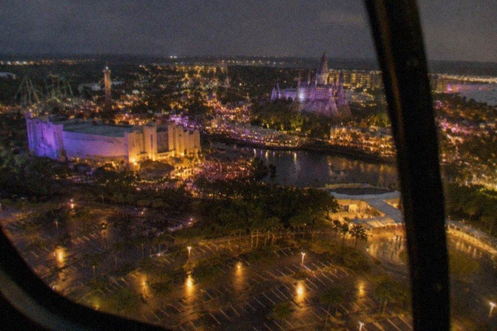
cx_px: 248
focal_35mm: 49
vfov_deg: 27.5
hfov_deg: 40.4
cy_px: 166
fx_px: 676
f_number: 3.5
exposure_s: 1/200
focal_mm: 49
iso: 1000
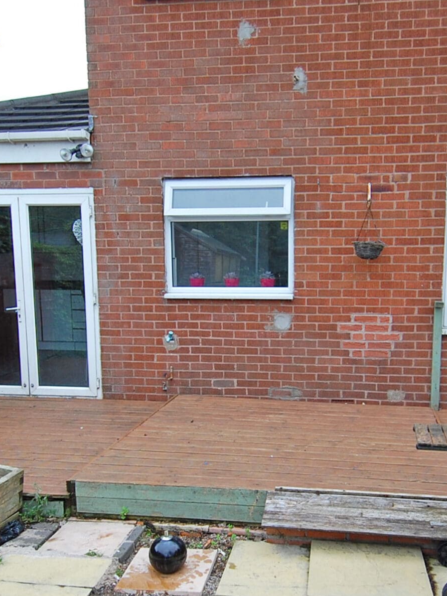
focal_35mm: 37
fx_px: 637
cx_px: 217
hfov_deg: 38.7
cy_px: 364
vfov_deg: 49.8
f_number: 5.6
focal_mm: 12
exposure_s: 1/125
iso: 250
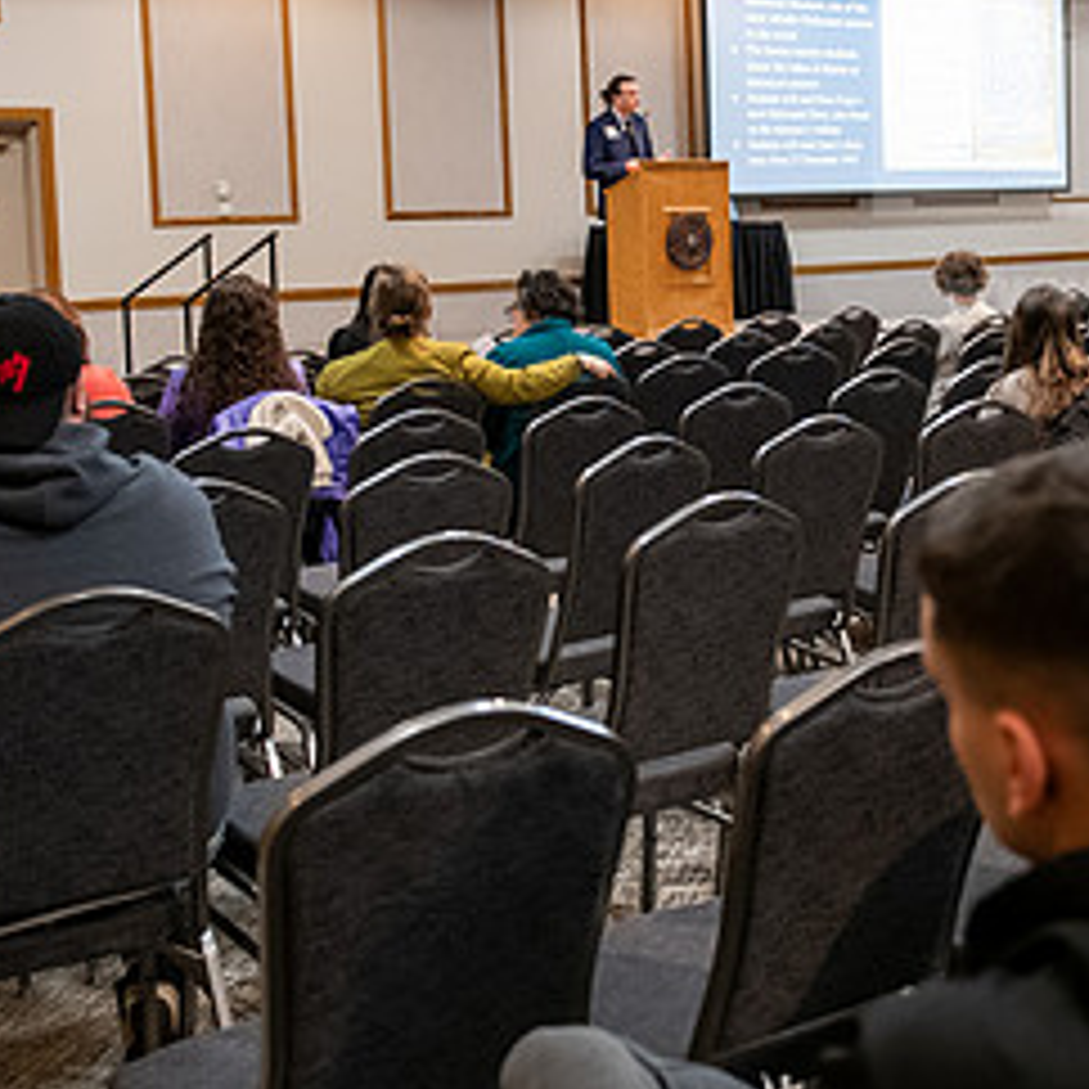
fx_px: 1958
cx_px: 738
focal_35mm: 55
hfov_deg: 30.8
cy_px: 385
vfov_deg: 30.9
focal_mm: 27
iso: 2500
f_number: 3.2
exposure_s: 1/200
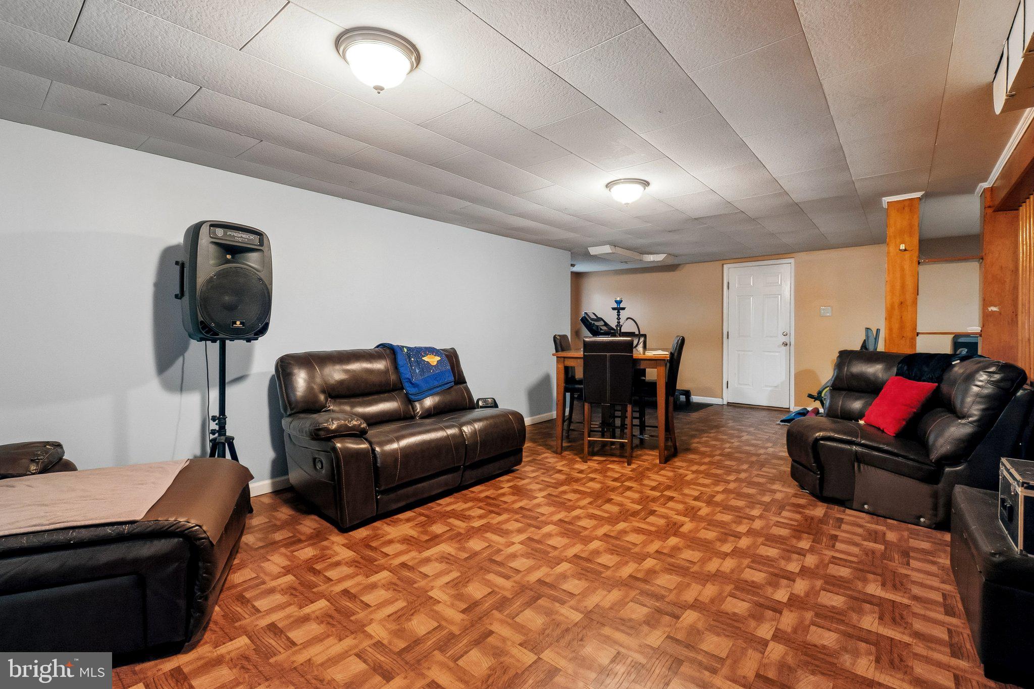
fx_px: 431
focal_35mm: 15
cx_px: 517
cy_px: 344
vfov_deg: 77.3
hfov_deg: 100.4
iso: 400
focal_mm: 10
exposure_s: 1/6
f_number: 5.6
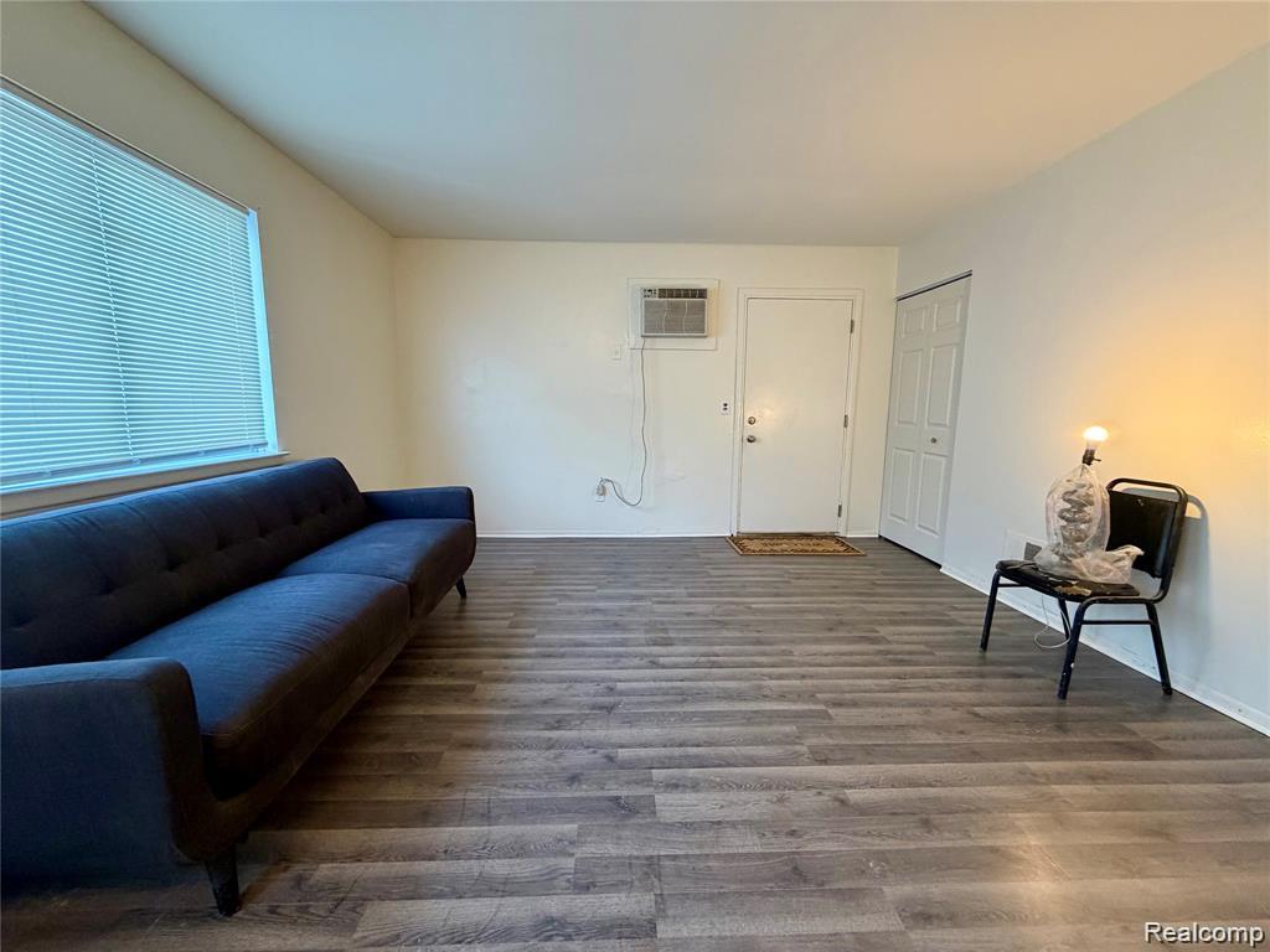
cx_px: 635
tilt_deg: -7.7
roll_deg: +0.0
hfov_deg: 102.1
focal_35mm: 14
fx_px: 514
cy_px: 476
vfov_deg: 85.7
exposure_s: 1/60
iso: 250
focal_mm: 2.22
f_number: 2.2
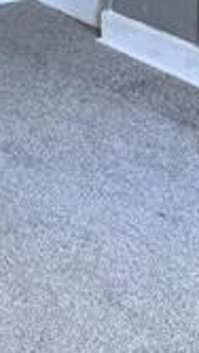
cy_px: -285
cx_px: -345
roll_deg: -1.1
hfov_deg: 8.8
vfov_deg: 15.4
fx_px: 1125
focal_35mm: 120
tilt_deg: -4.4
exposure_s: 1/121
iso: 100
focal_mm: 6.76
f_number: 1.78
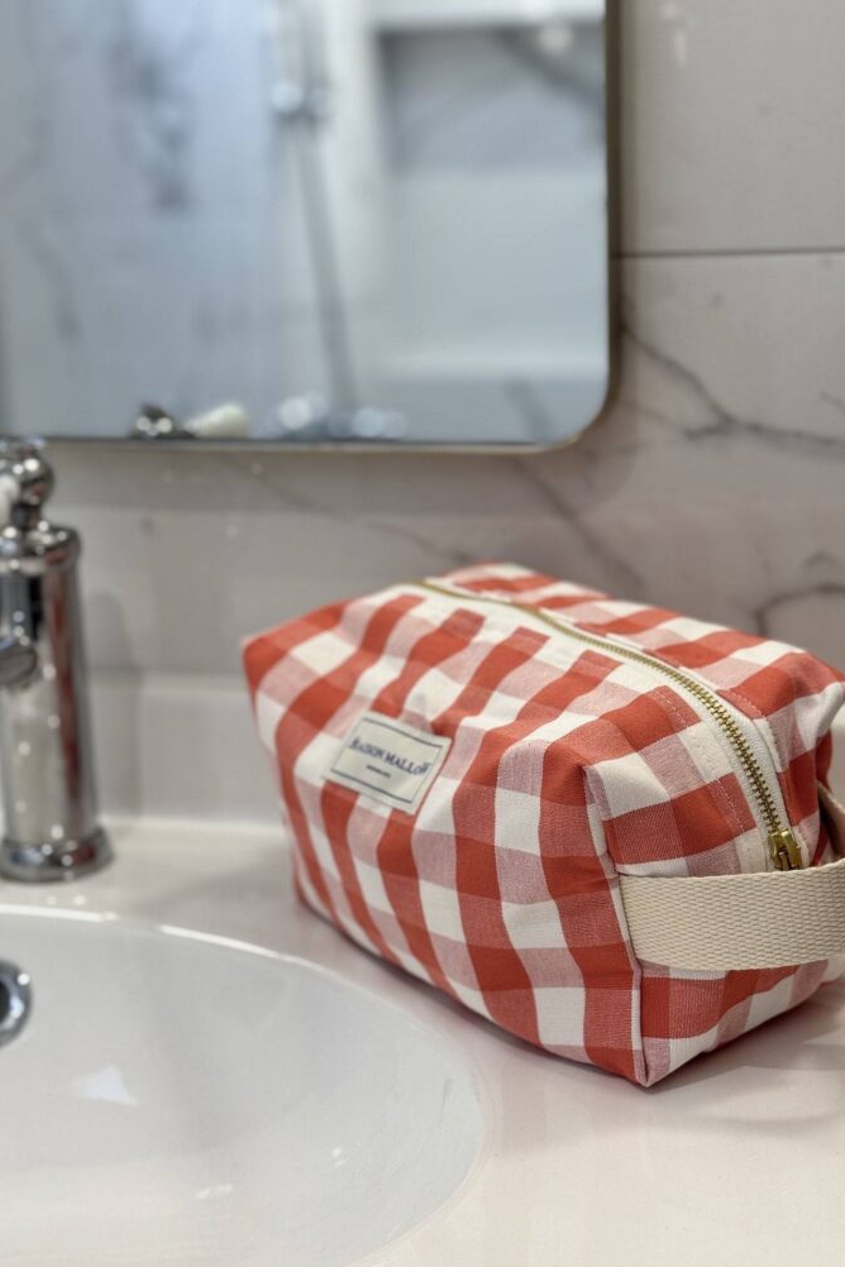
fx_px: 1795
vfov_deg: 38.9
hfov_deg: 26.5
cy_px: 646
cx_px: 483
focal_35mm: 51
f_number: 1.78
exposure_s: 1/100
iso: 100
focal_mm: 6.76
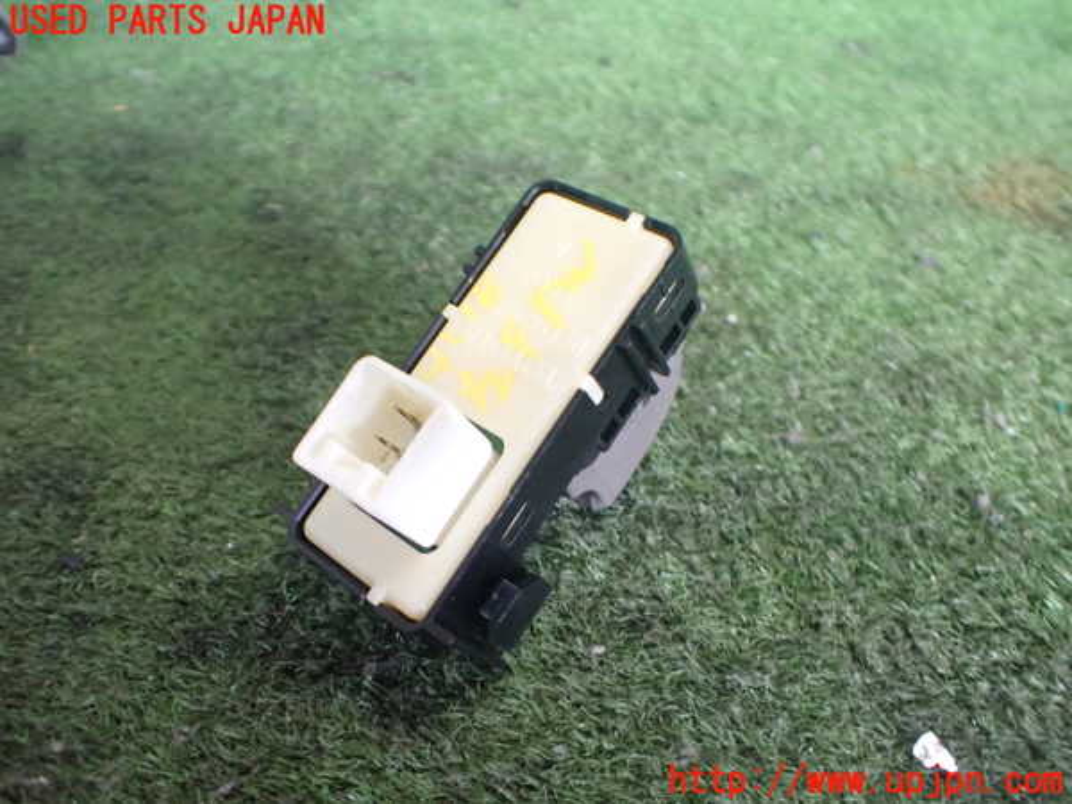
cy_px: 402
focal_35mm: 30
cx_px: 536
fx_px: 929
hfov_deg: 60.0
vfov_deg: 46.8
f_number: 2.3
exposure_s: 1/100
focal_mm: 5.4
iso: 800
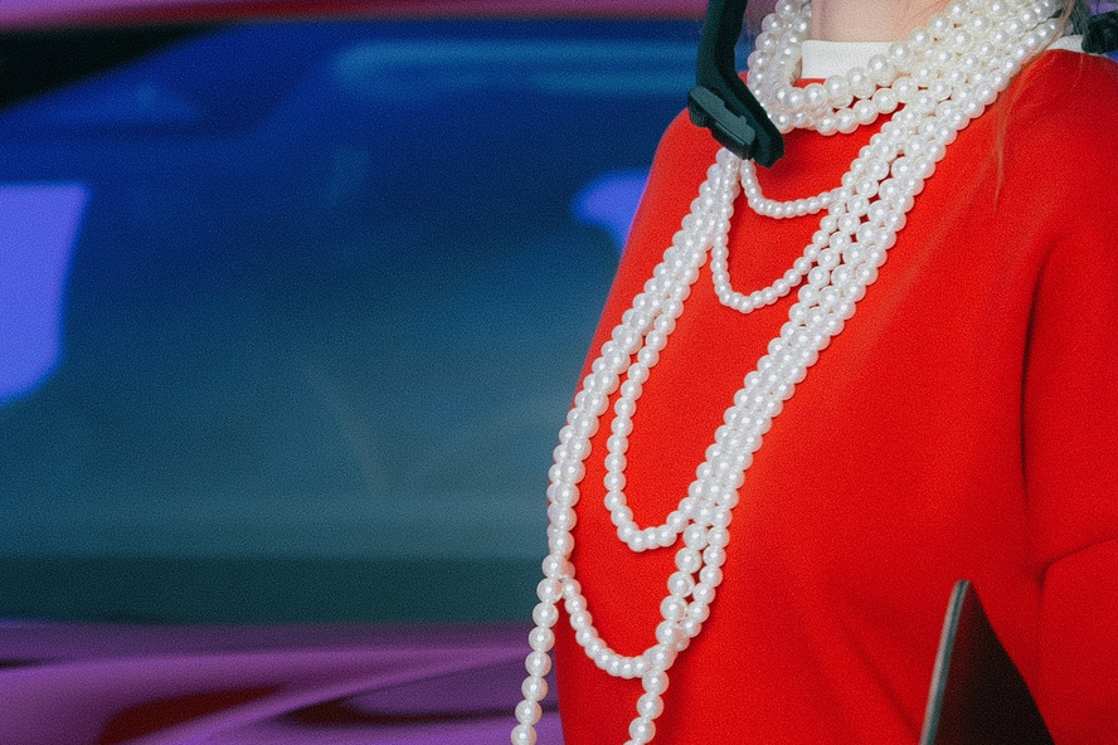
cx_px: 660
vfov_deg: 7.0
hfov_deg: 10.5
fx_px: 6086
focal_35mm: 196
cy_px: 262
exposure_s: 1/125
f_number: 2.8
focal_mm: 68
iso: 400
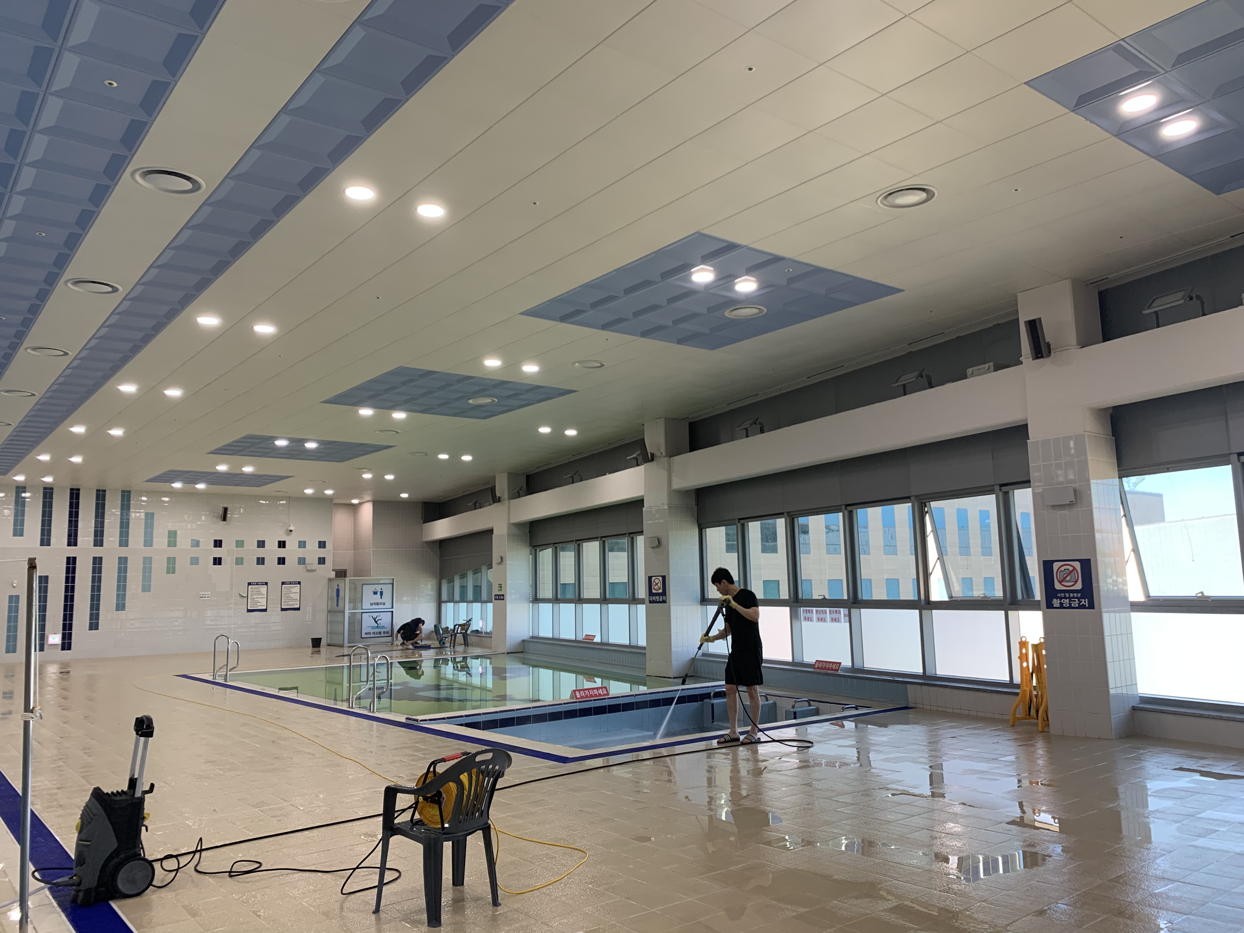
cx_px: 622
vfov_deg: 53.1
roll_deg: +0.6
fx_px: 934
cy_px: 466
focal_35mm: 26
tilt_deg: +8.6
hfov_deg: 67.3
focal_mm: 4.25
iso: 80
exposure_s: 1/120
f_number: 1.8
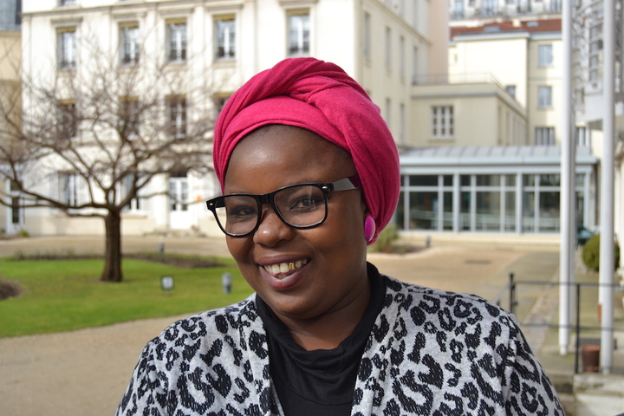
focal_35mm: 48
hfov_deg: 41.1
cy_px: 208
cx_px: 312
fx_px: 832
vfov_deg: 28.1
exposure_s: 1/160
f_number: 6.3
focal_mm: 32
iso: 100
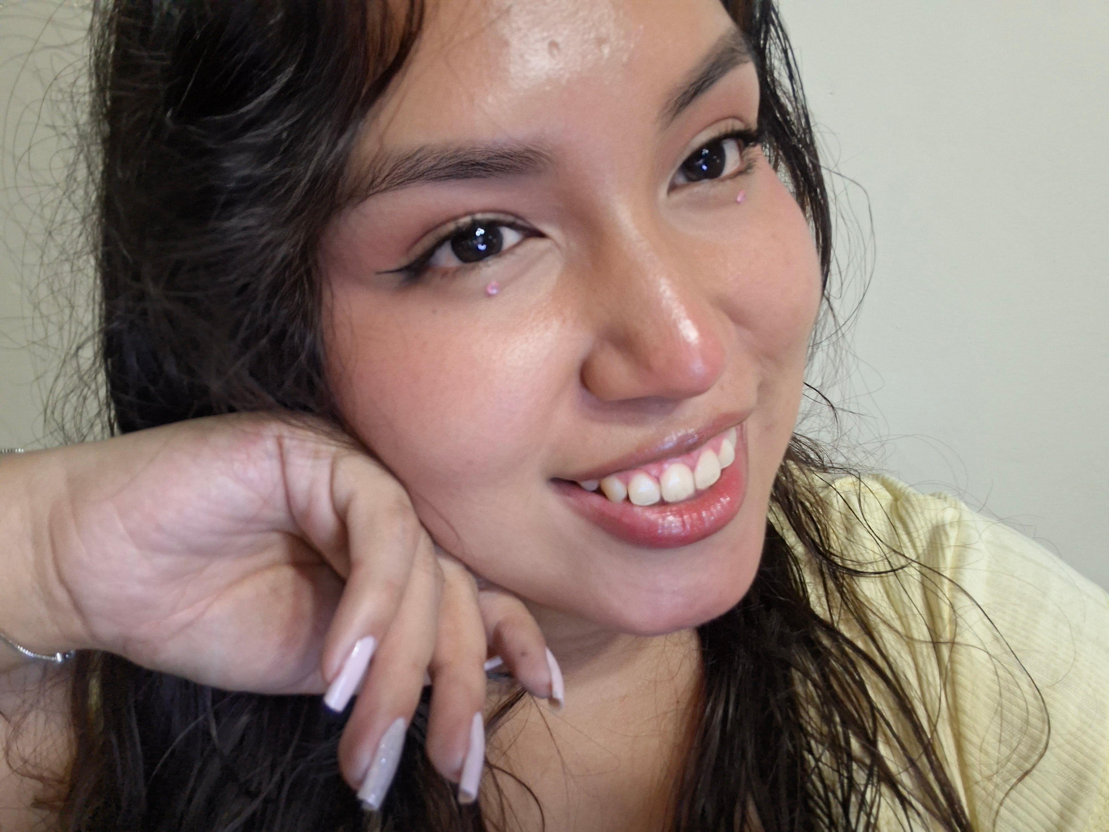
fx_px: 801
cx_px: 554
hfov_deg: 69.4
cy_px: 416
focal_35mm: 25
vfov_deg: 54.9
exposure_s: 1/30
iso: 400
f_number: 2.2
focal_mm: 3.18
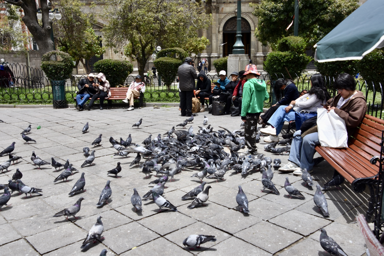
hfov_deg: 55.1
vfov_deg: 38.4
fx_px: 368
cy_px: 128
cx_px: 192
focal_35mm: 34
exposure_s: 1/500
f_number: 8
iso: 180
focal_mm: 23
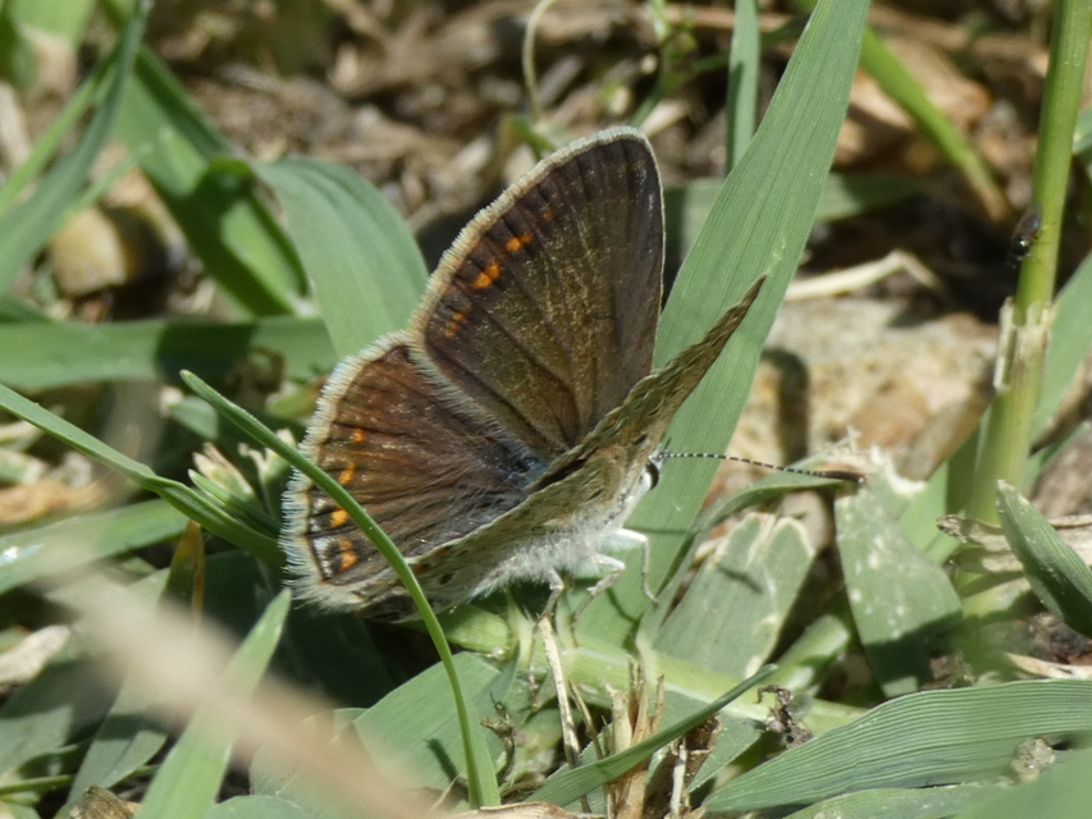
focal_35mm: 154
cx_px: 546
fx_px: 4859
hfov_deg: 12.8
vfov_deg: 9.6
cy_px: 410
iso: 80
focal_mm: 27.5
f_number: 5.4
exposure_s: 1/160
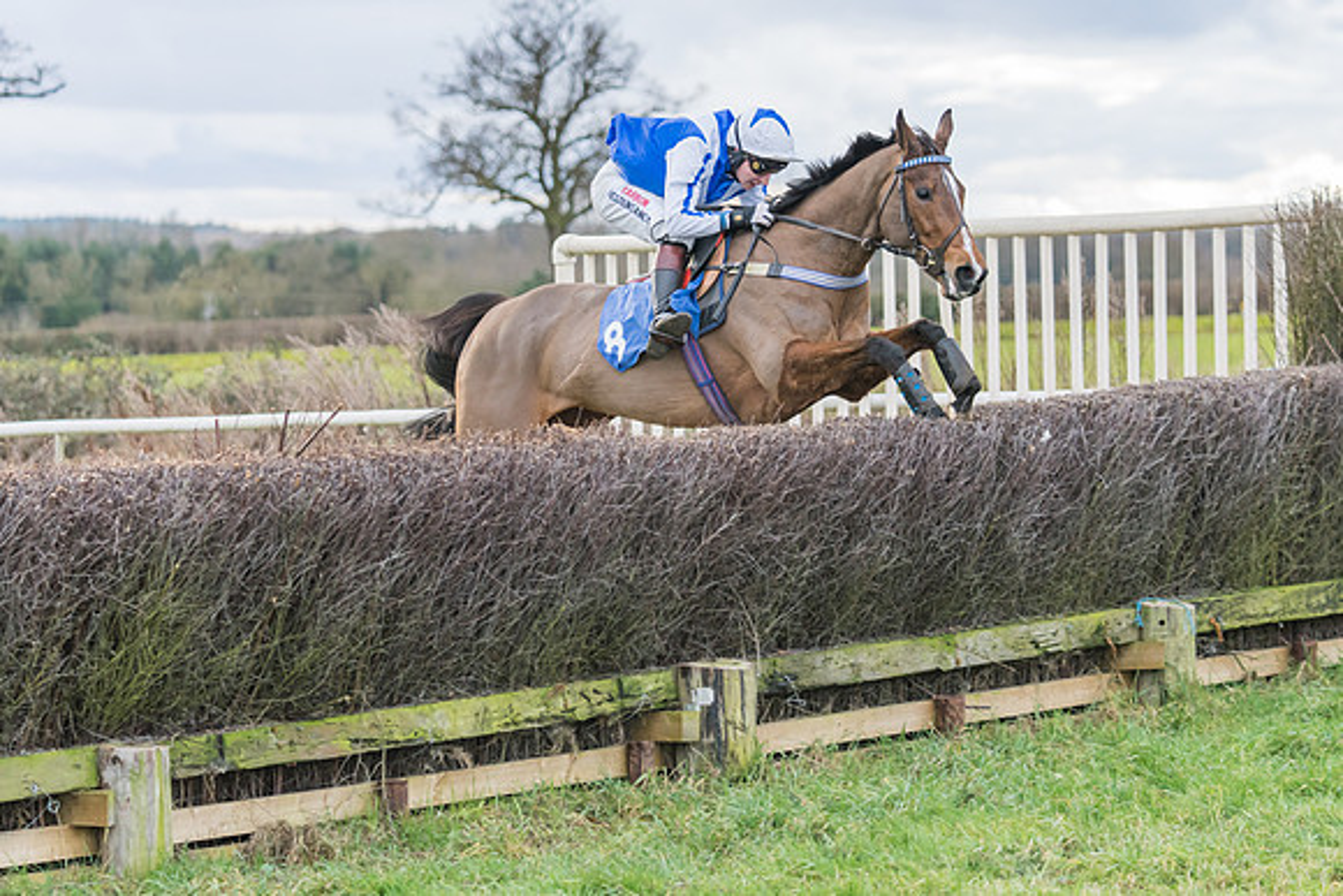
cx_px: 752
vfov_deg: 10.7
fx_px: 4791
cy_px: 294
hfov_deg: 16.0
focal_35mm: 128
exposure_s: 1/1000
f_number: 2.8
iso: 800
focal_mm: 88
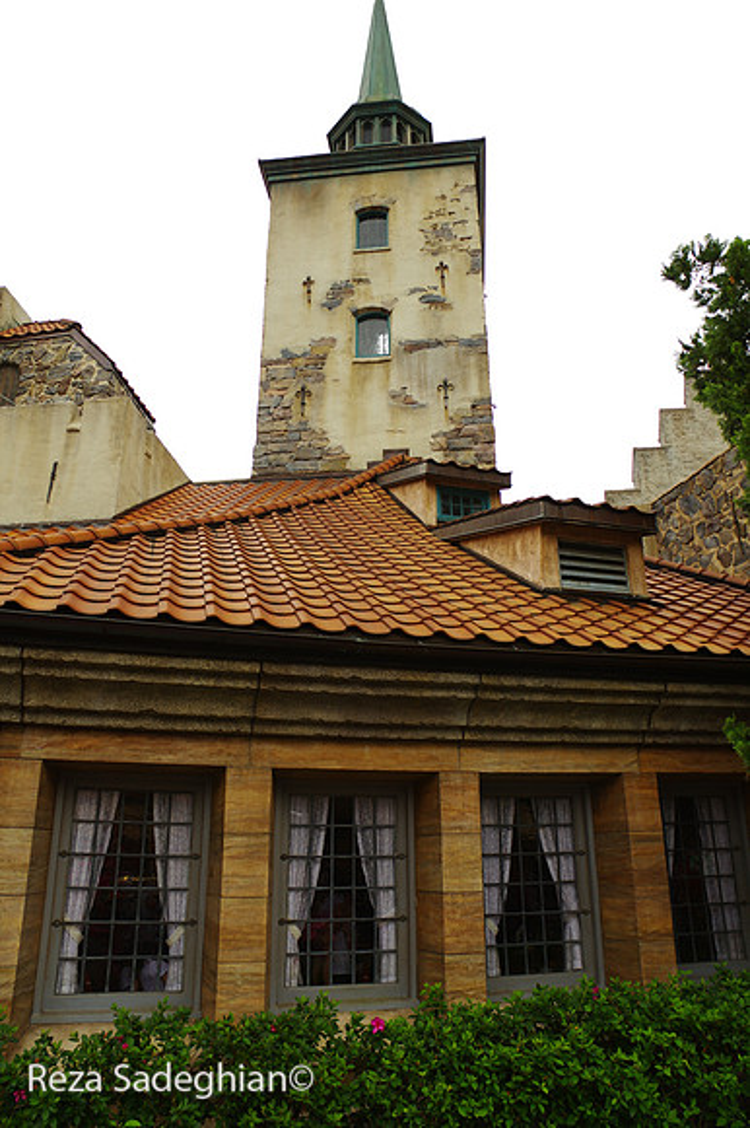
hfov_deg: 53.1
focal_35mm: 24
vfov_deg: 73.8
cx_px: 375
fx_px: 751
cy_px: 564
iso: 100
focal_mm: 16
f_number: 4.5
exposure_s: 1/100
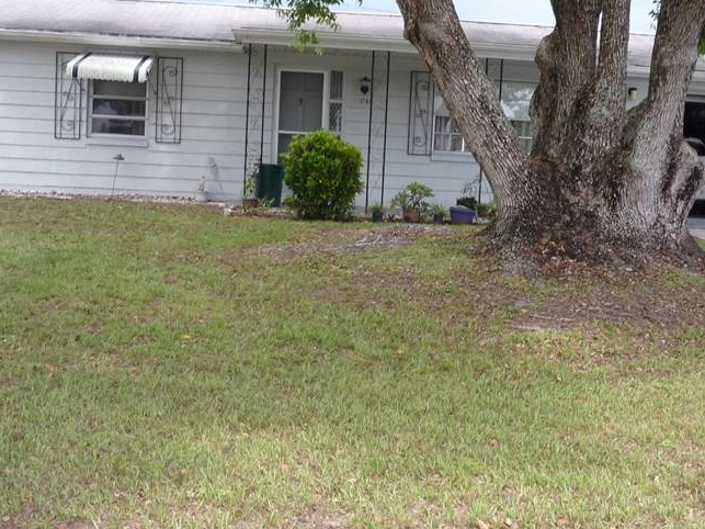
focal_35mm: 51
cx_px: 417
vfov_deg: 28.5
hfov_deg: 37.4
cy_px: 240
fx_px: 1038
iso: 100
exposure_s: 1/160
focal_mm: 5.2
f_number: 4
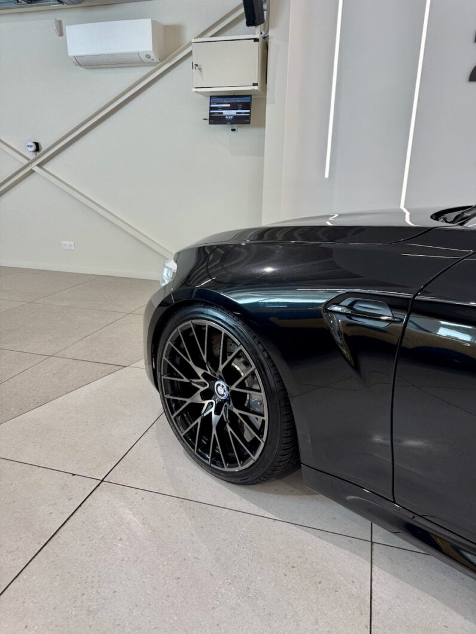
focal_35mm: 24
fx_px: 440
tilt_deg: -19.8
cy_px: 317
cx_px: 238
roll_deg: -1.3
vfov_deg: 71.6
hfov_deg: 56.8
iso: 125
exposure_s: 1/98
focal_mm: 6.76
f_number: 1.78
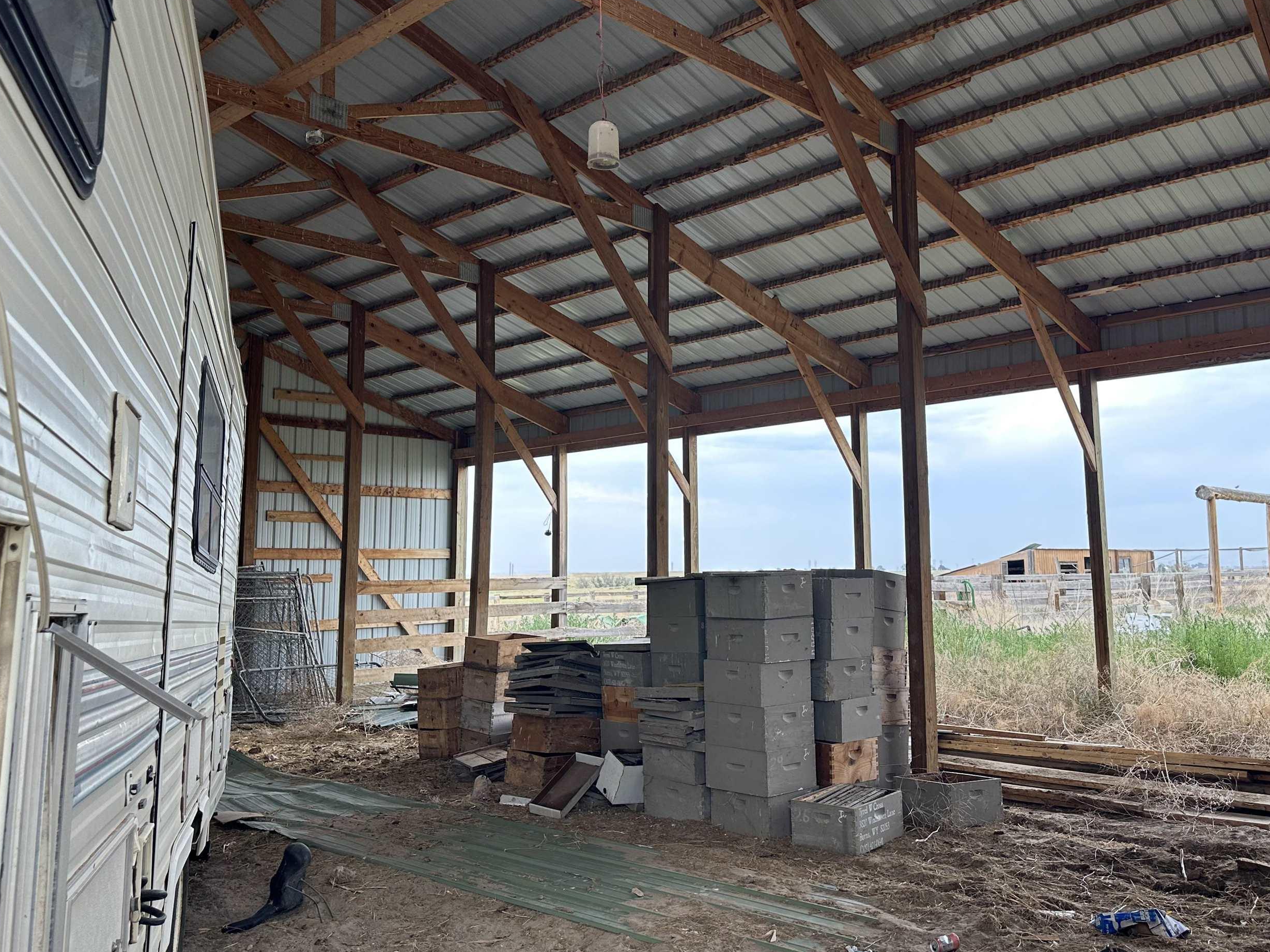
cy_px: 423
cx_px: 728
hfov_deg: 59.7
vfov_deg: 46.7
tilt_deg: +7.9
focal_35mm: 30
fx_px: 1101
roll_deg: +0.4
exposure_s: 1/594
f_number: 1.78
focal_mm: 6.86
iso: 80
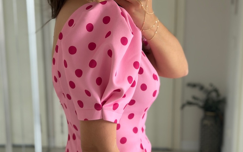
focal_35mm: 71
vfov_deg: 18.2
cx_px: 127
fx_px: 470
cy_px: 126
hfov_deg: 29.0
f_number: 1.78
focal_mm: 6.76
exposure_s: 1/60
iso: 125
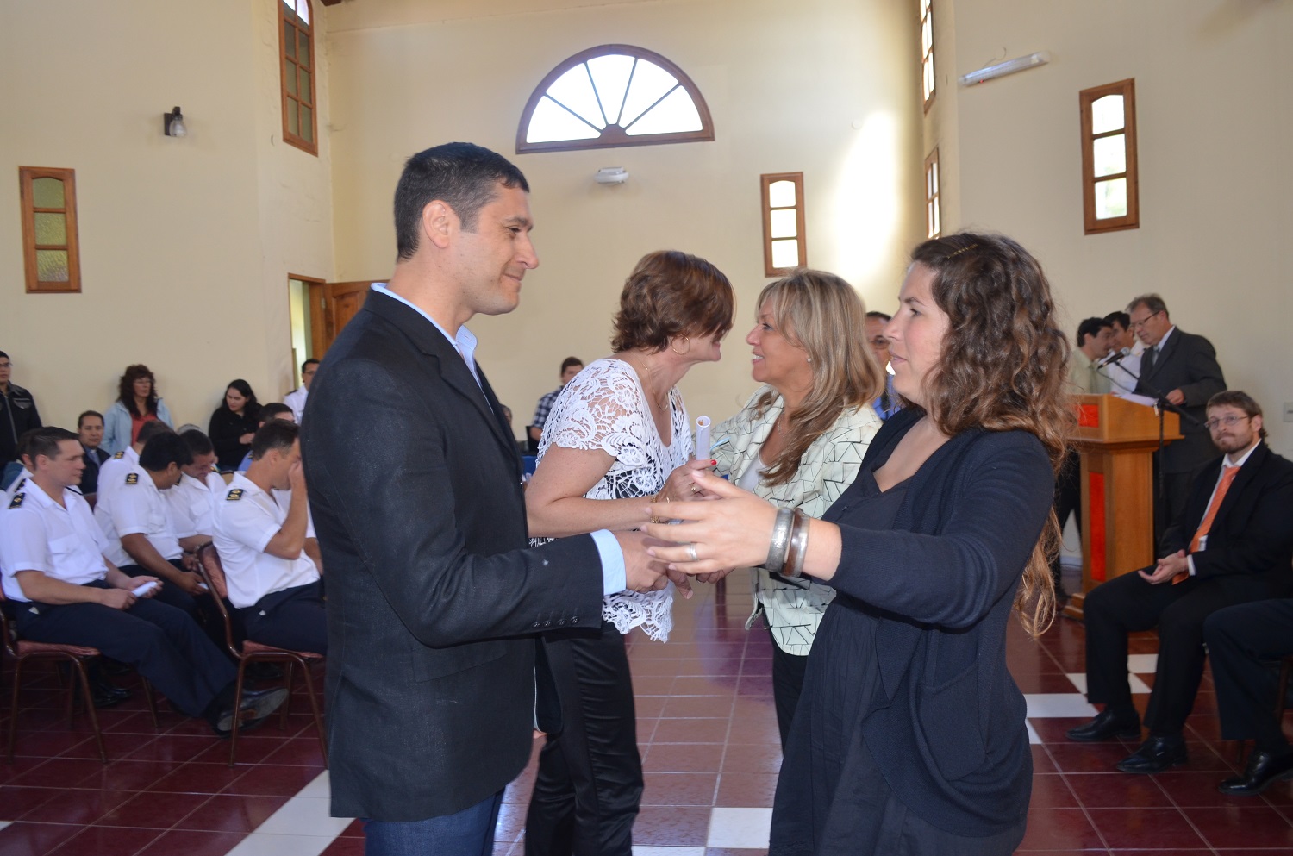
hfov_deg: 62.0
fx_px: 1075
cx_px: 646
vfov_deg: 43.4
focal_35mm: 30
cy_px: 428
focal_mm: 20
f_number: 3.8
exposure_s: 1/60
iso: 450
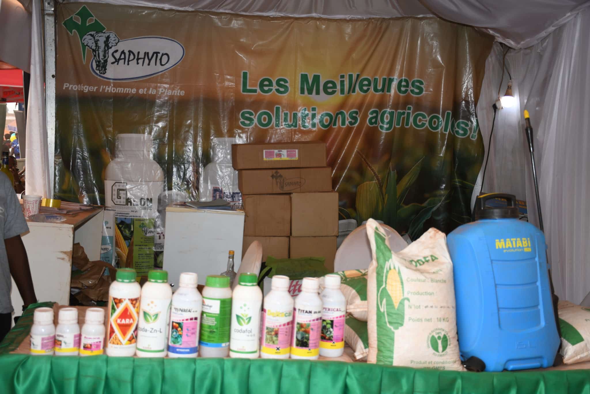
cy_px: 197
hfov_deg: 43.6
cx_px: 295
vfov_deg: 29.9
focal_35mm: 45
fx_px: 737
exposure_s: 1/125
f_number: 4
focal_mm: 30
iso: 100
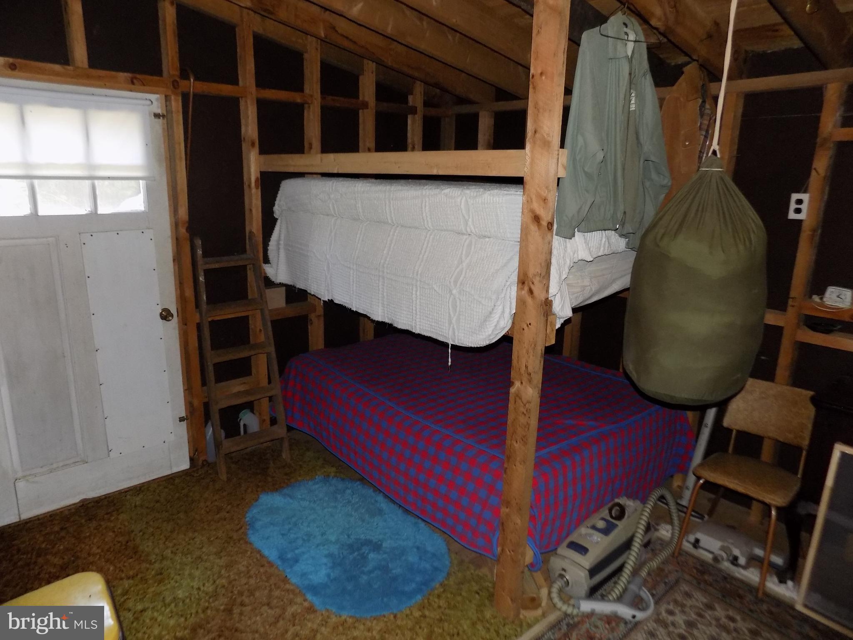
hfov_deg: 73.9
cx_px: 426
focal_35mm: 23
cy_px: 320
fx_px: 567
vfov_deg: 58.9
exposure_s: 1/30
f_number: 3.1
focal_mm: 4
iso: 200
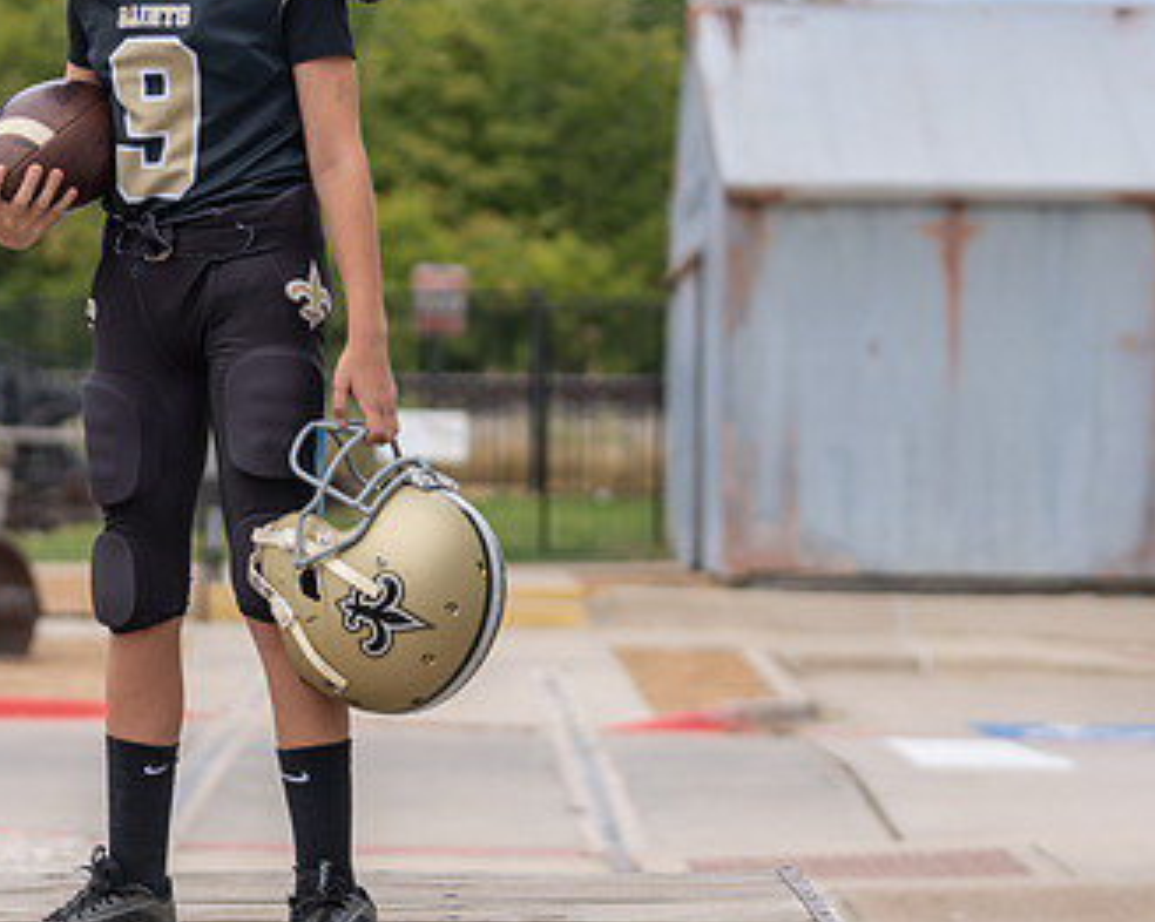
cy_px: 315
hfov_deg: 13.7
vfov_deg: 11.0
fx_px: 4783
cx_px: 257
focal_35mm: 140
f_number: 2.8
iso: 100
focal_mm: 70
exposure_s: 1/400
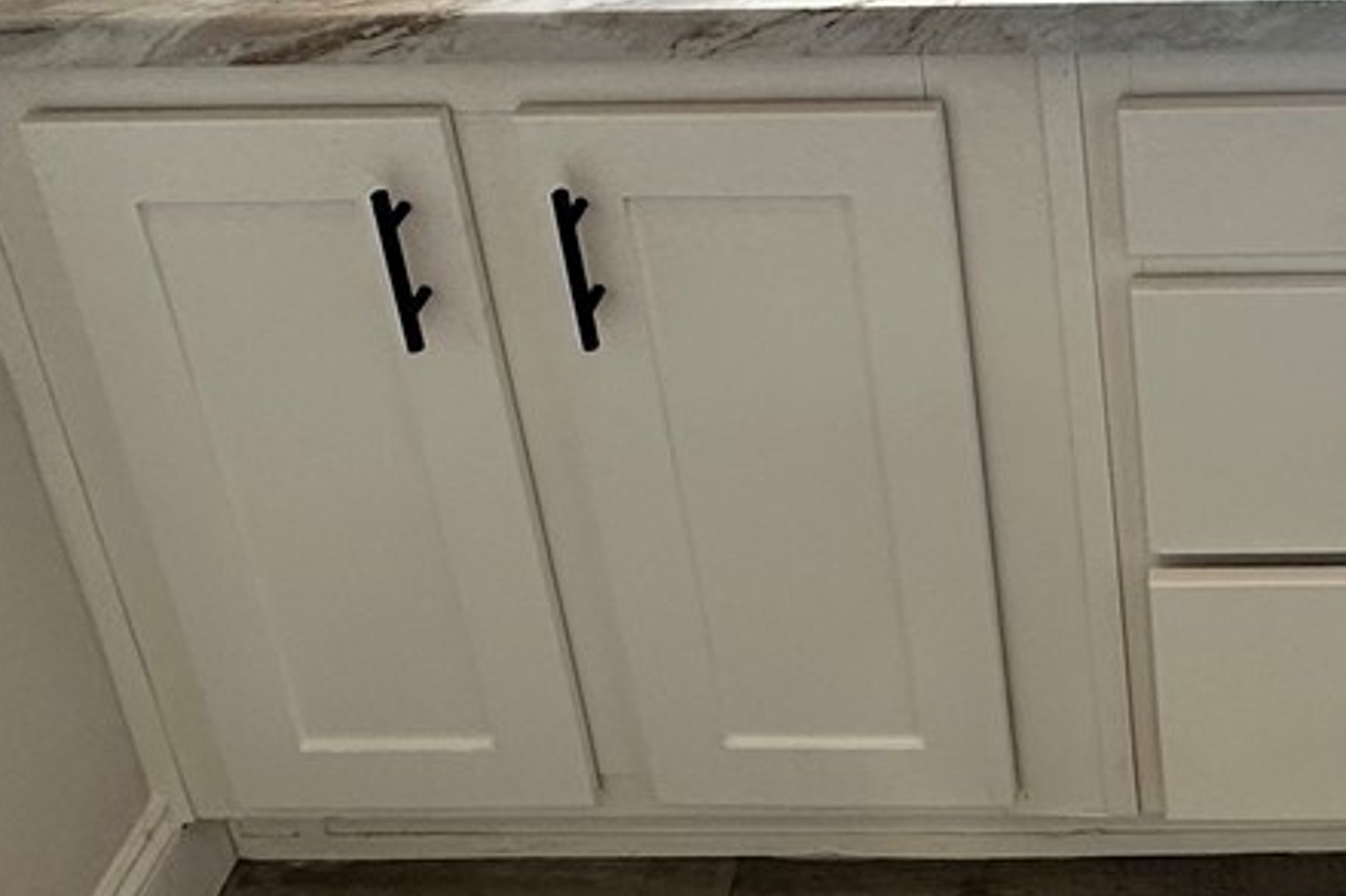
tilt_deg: -22.2
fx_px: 1981
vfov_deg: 23.0
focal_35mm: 53
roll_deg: +1.2
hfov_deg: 34.8
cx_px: 1279
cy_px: -229
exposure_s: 1/204
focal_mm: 2.22
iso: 40
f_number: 2.2
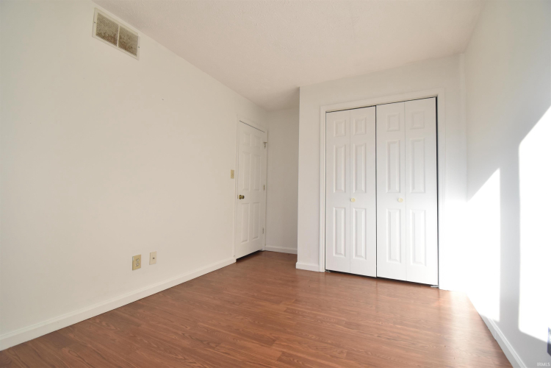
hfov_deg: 100.4
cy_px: 184
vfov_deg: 77.3
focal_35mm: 15
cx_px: 276
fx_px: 230
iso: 400
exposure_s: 1/100
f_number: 7.1
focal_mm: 10
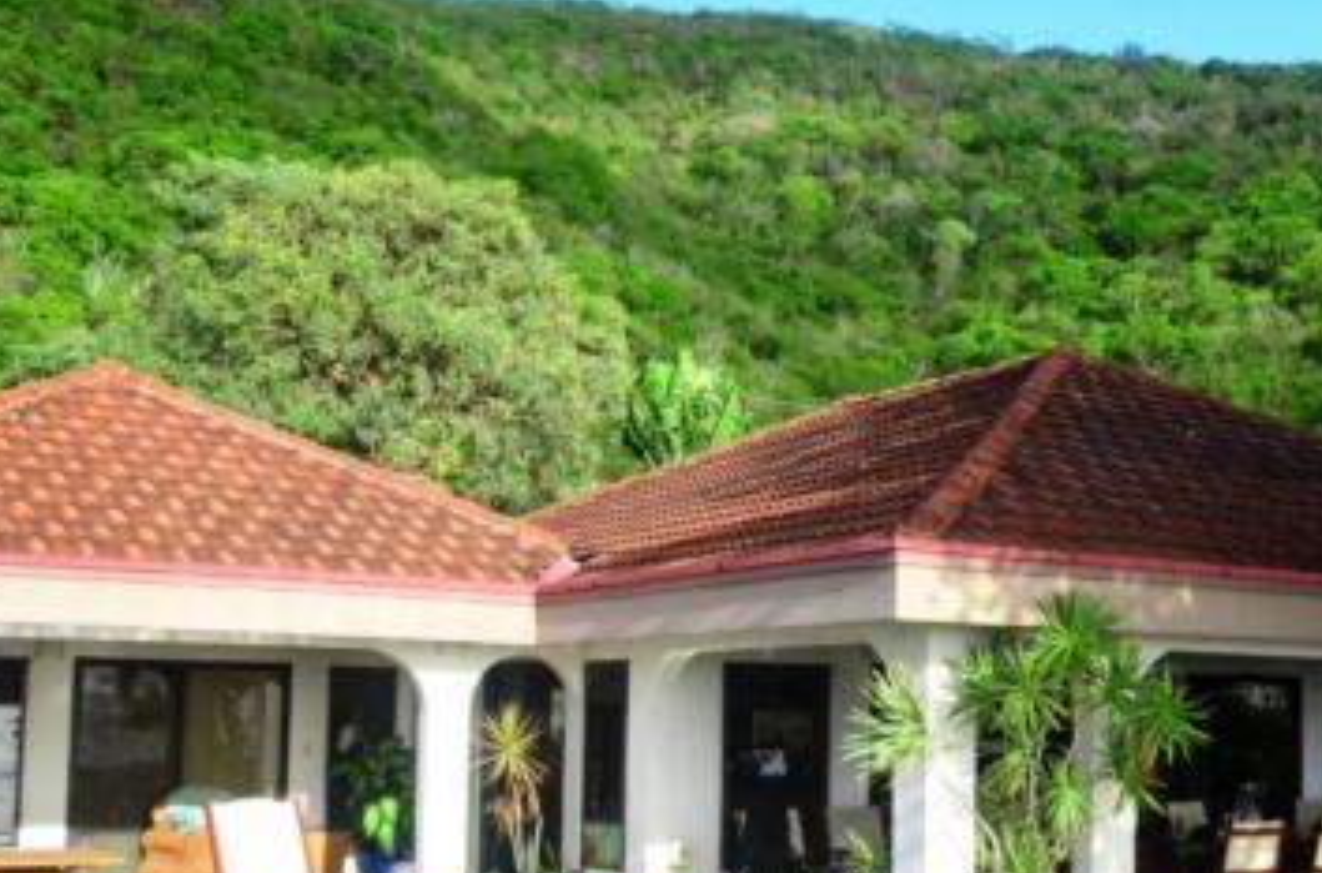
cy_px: 519
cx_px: 1172
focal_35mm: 49
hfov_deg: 37.9
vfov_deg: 27.3
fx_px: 1794
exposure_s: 1/40
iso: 200
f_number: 18
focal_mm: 18
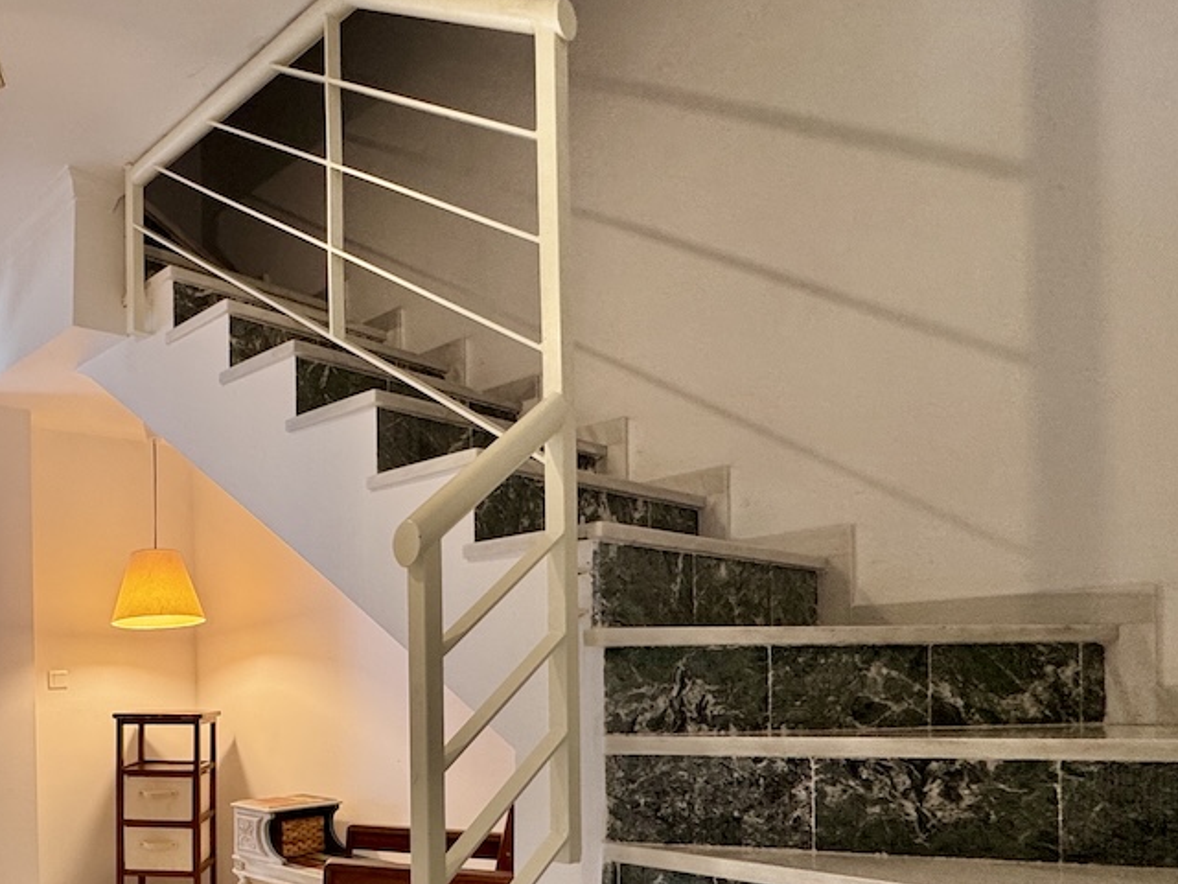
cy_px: 696
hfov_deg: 59.0
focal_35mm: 28
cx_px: 254
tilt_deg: +0.8
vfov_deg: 47.3
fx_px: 953
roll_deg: +0.9
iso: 160
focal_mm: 2.22
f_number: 2.2
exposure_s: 1/100
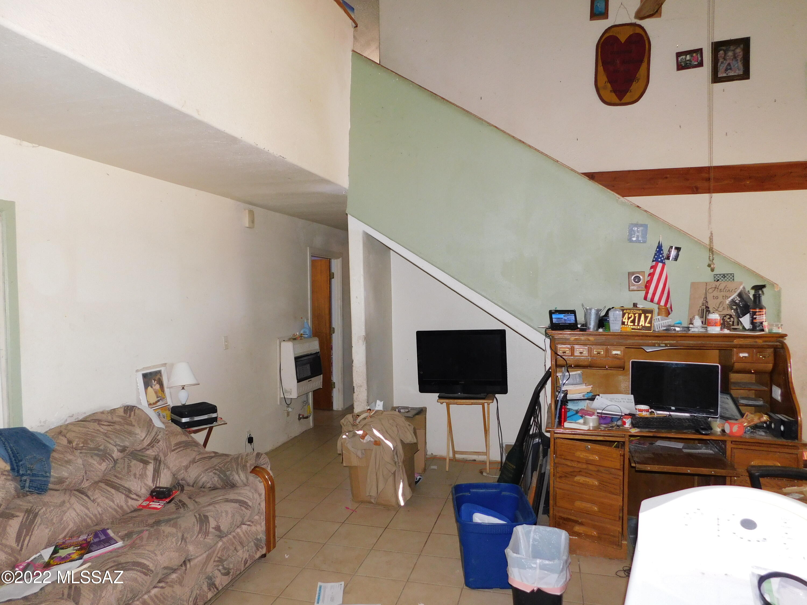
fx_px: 536
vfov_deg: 58.9
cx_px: 404
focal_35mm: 23
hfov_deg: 73.9
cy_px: 302
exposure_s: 1/30
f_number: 3
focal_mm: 4
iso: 200
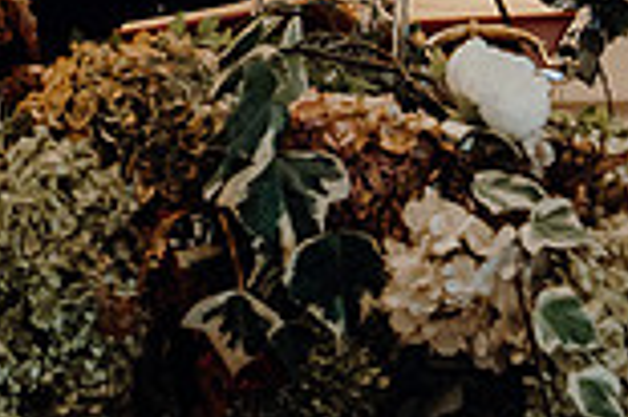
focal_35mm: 394
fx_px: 6866
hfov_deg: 5.2
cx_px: 20
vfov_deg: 3.5
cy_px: -217
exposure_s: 1/160
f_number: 3.5
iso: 1250
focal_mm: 70
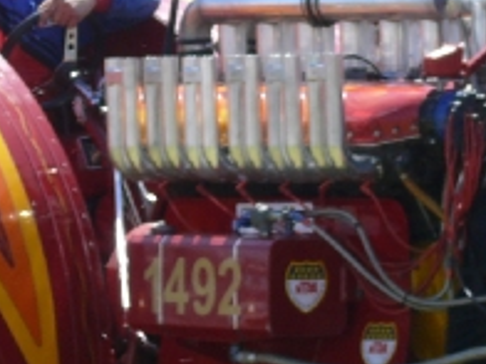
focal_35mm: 554
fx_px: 7778
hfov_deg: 3.6
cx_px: 484
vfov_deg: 2.7
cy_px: 146
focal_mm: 28.8
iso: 100
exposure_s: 1/250
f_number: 5
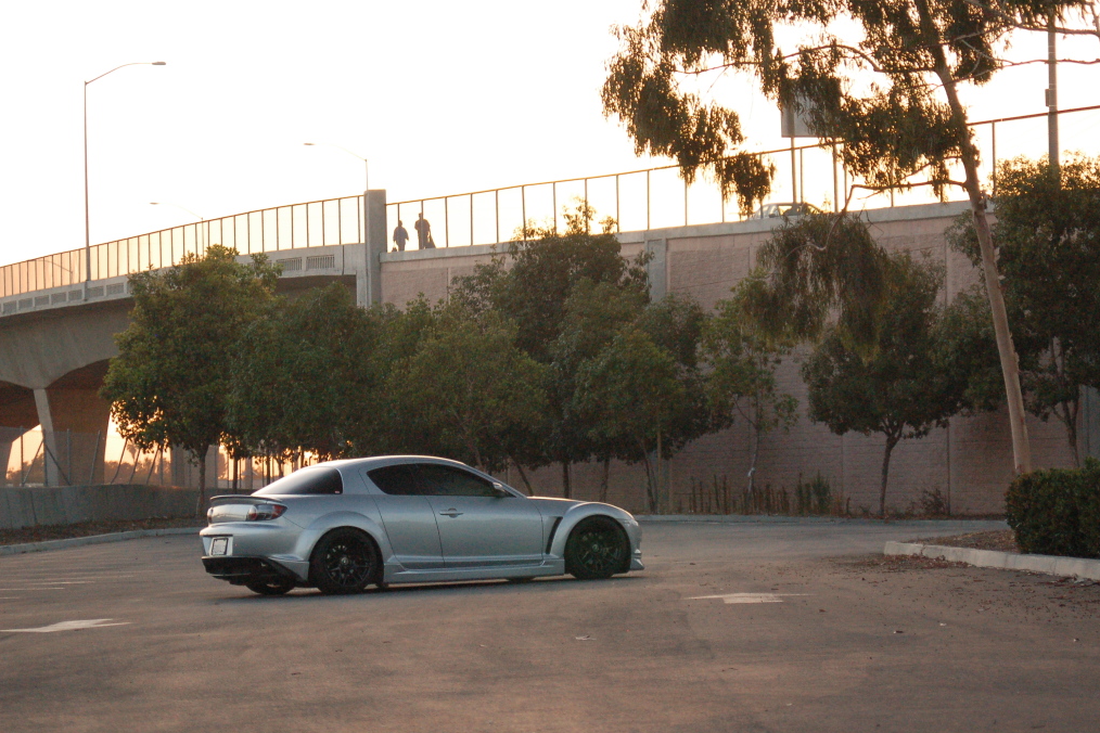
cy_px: 368
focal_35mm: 121
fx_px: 3697
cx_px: 554
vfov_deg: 11.3
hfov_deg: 16.9
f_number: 5.6
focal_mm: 80
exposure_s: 1/200
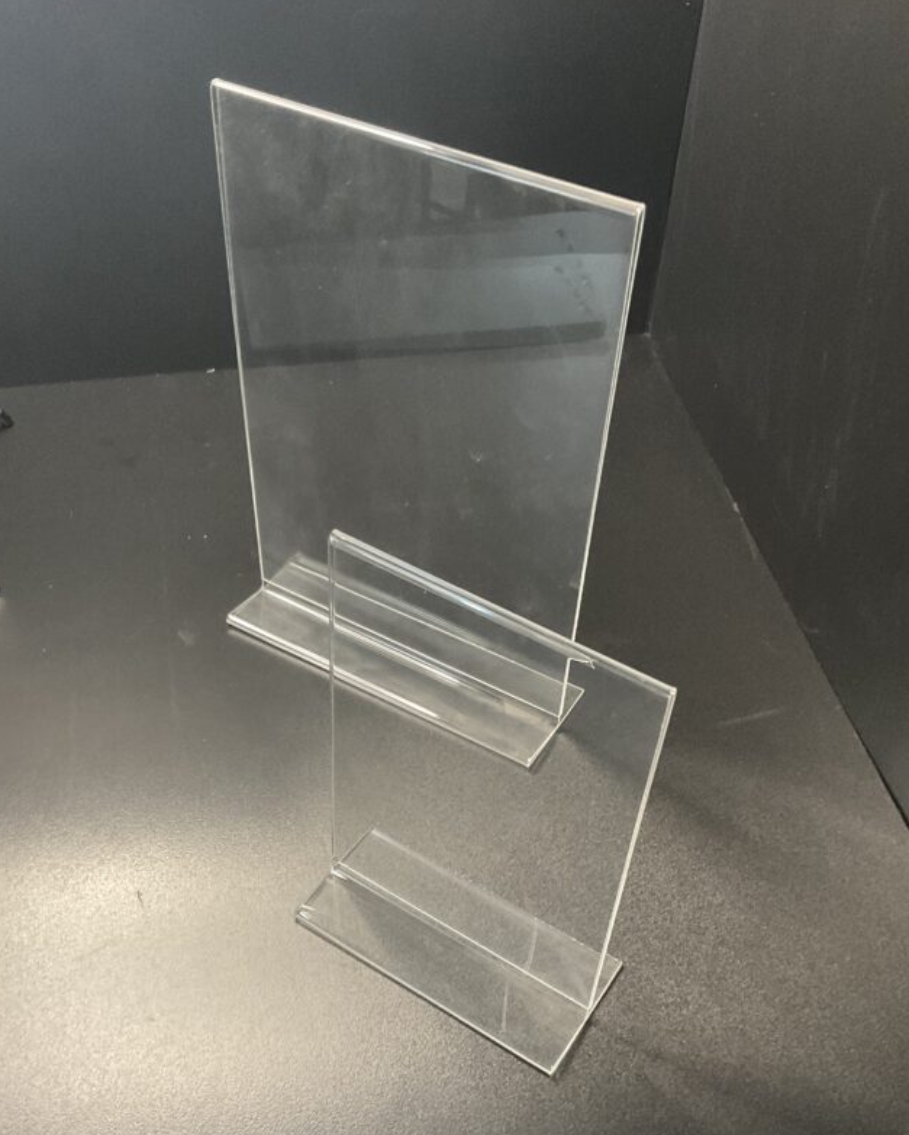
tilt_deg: -47.7
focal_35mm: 37
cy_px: 704
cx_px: 447
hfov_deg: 40.2
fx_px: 1244
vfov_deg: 48.6
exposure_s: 1/25
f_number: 1.8
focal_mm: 3
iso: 320
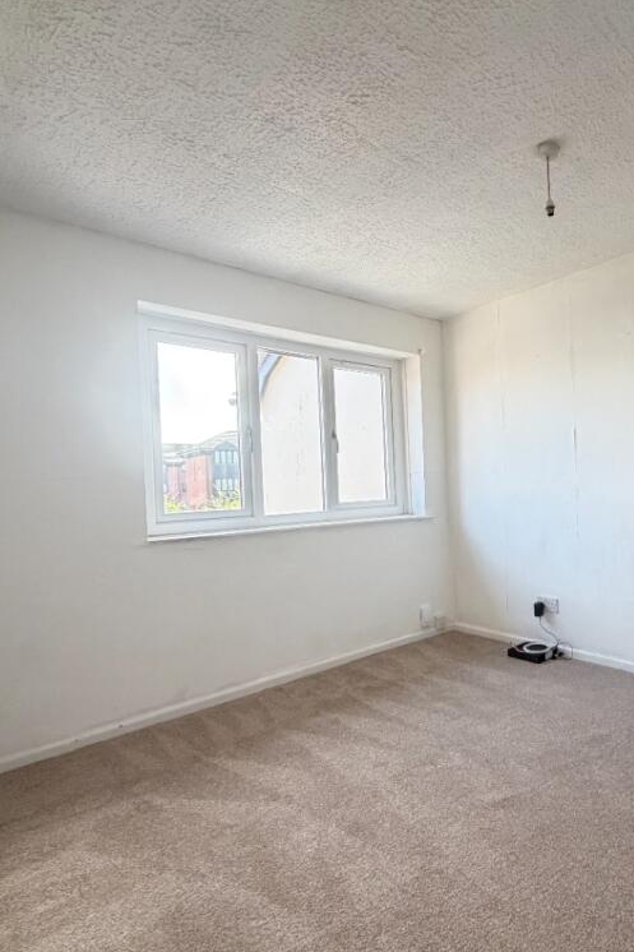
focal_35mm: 20
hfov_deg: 58.9
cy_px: 484
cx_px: 469
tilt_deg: +0.7
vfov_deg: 84.0
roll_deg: +2.6
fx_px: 529
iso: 320
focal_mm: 2.22
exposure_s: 1/121
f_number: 2.2
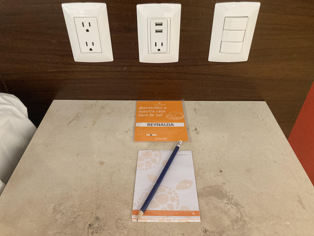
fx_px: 254
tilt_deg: -38.3
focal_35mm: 28
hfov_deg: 63.4
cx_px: 157
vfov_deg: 49.7
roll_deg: -0.5
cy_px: 118
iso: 320
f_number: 1.8
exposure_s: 1/30
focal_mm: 3.99
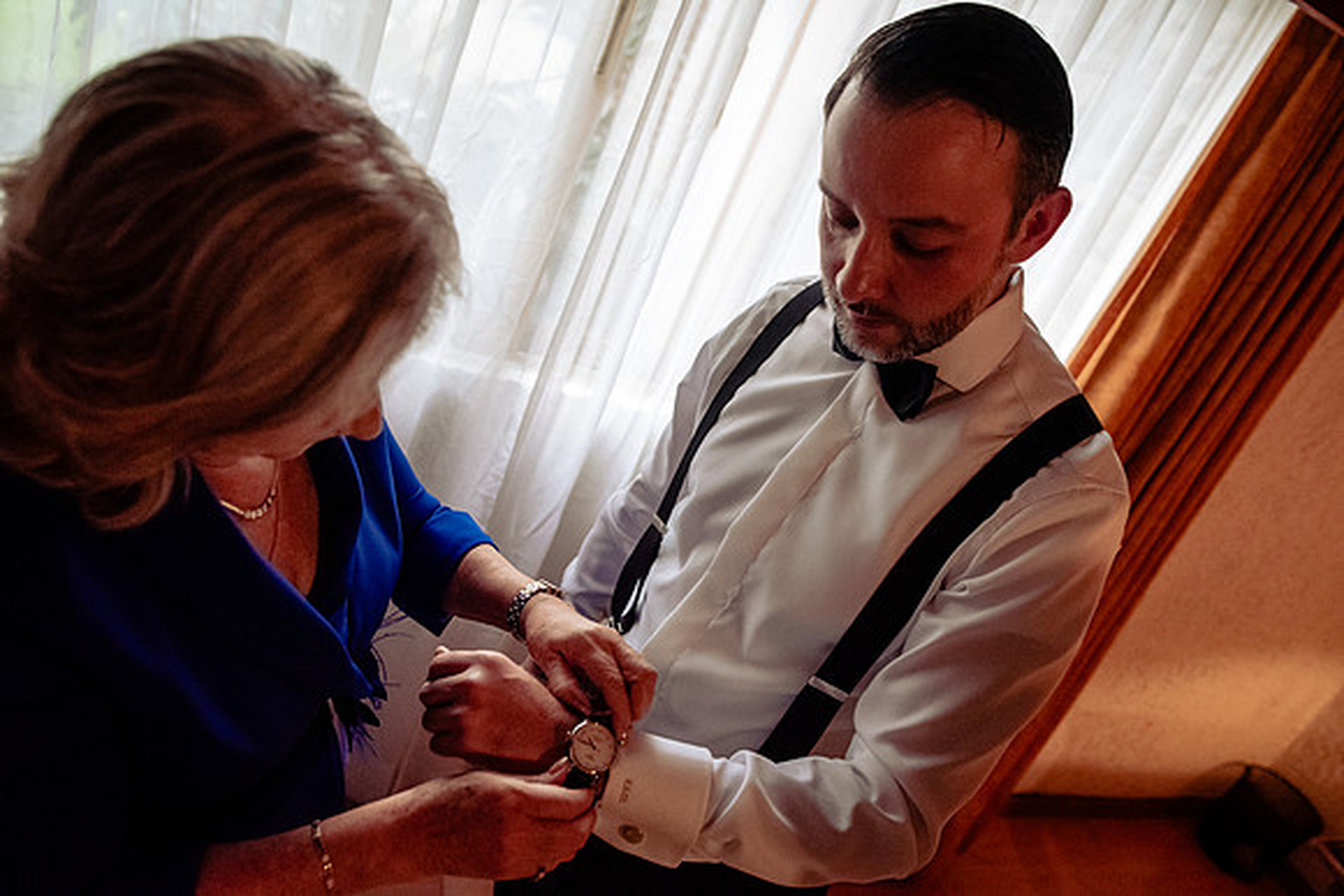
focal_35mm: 24
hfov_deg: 73.7
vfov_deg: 53.2
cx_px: 672
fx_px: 896
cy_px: 448
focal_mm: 24
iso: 6400
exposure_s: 1/160
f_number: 3.5
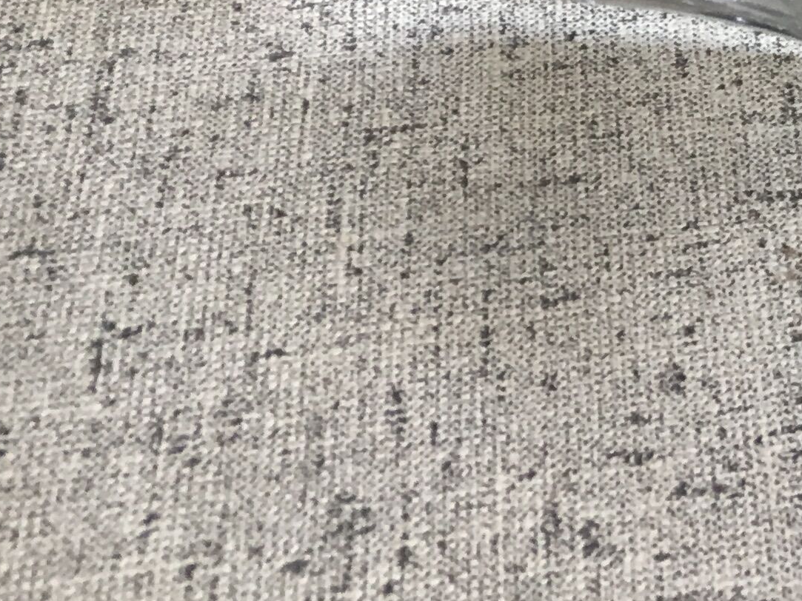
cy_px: -286
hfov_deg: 15.8
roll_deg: -8.1
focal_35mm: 108
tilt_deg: -35.0
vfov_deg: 13.0
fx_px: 2502
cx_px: 1387
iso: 40
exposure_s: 1/33
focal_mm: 4.15
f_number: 2.2
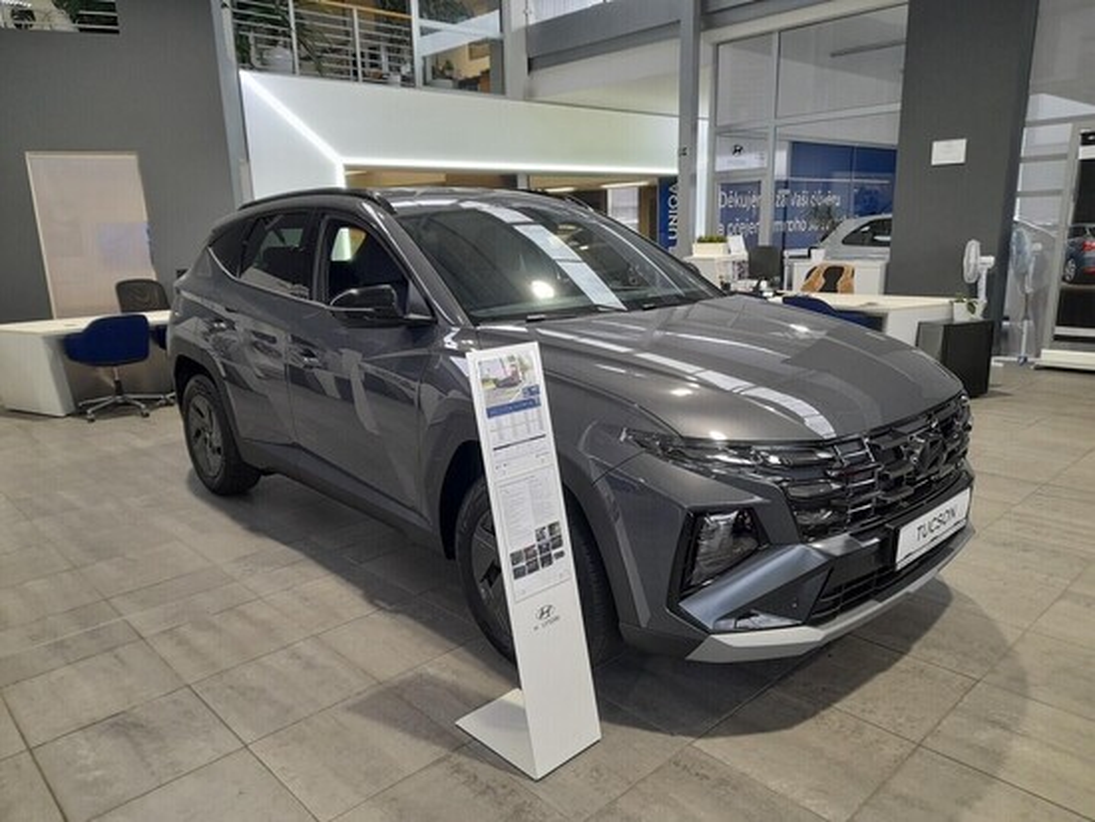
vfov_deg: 54.9
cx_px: 548
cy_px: 411
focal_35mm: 25
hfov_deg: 69.4
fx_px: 791
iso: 160
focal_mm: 4.6
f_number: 2
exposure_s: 1/50
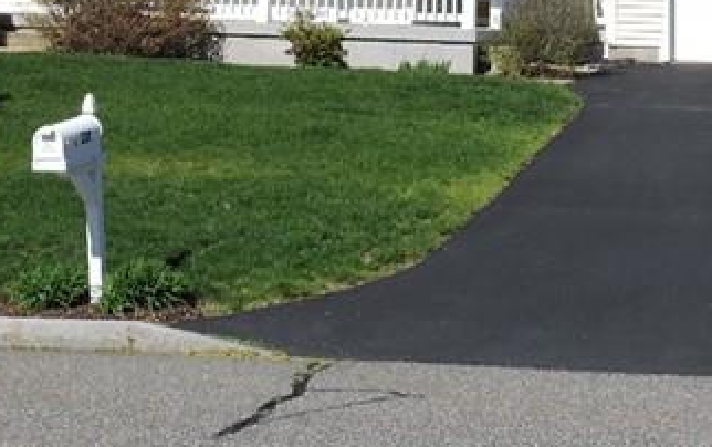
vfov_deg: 12.6
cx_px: 254
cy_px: -139
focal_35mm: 101
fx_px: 1962
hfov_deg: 20.5
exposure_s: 1/1250
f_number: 4
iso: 100
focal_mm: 5.4
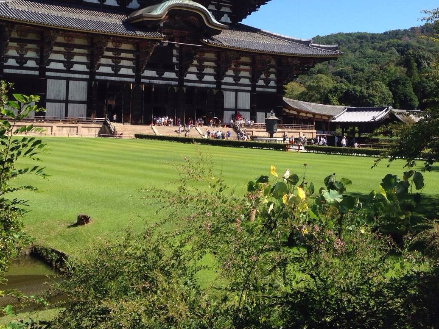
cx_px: 205
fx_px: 647
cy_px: 82
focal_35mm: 51
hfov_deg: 37.5
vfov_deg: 28.1
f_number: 2.4
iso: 50
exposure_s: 1/1130
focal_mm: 4.12
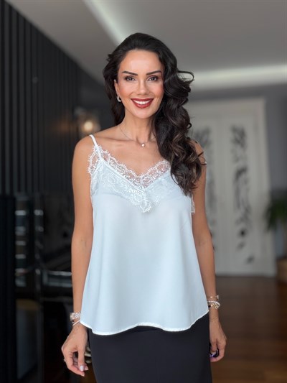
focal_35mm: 30
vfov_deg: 60.0
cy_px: 192
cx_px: 144
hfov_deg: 46.8
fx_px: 332
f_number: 1.9
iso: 25
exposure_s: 1/121
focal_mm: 2.71
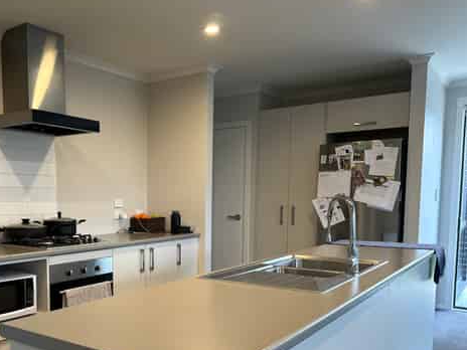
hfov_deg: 52.6
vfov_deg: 41.1
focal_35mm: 34
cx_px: 144
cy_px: 240
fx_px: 459
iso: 160
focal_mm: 6.86
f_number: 1.78
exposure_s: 1/100
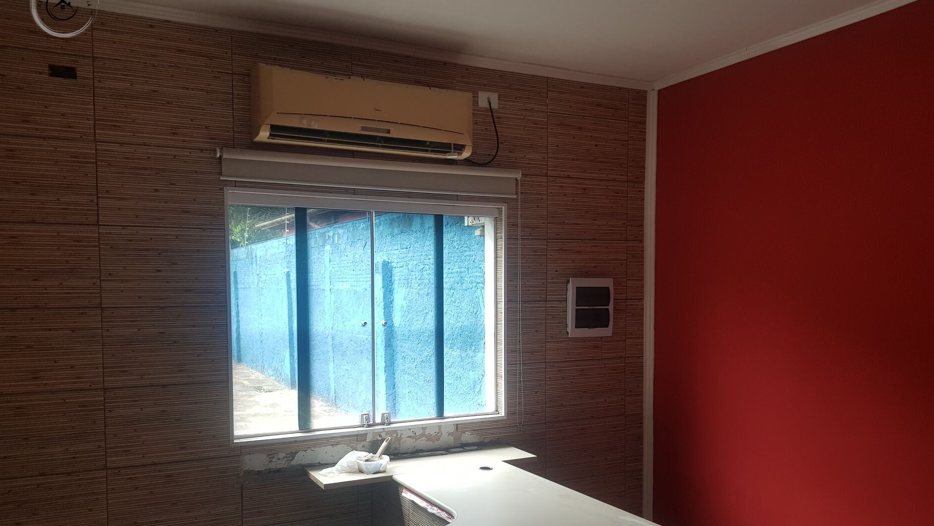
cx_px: 473
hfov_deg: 66.1
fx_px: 718
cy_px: 328
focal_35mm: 29
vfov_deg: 39.9
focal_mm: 4.2
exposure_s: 1/50
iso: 50
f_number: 1.7
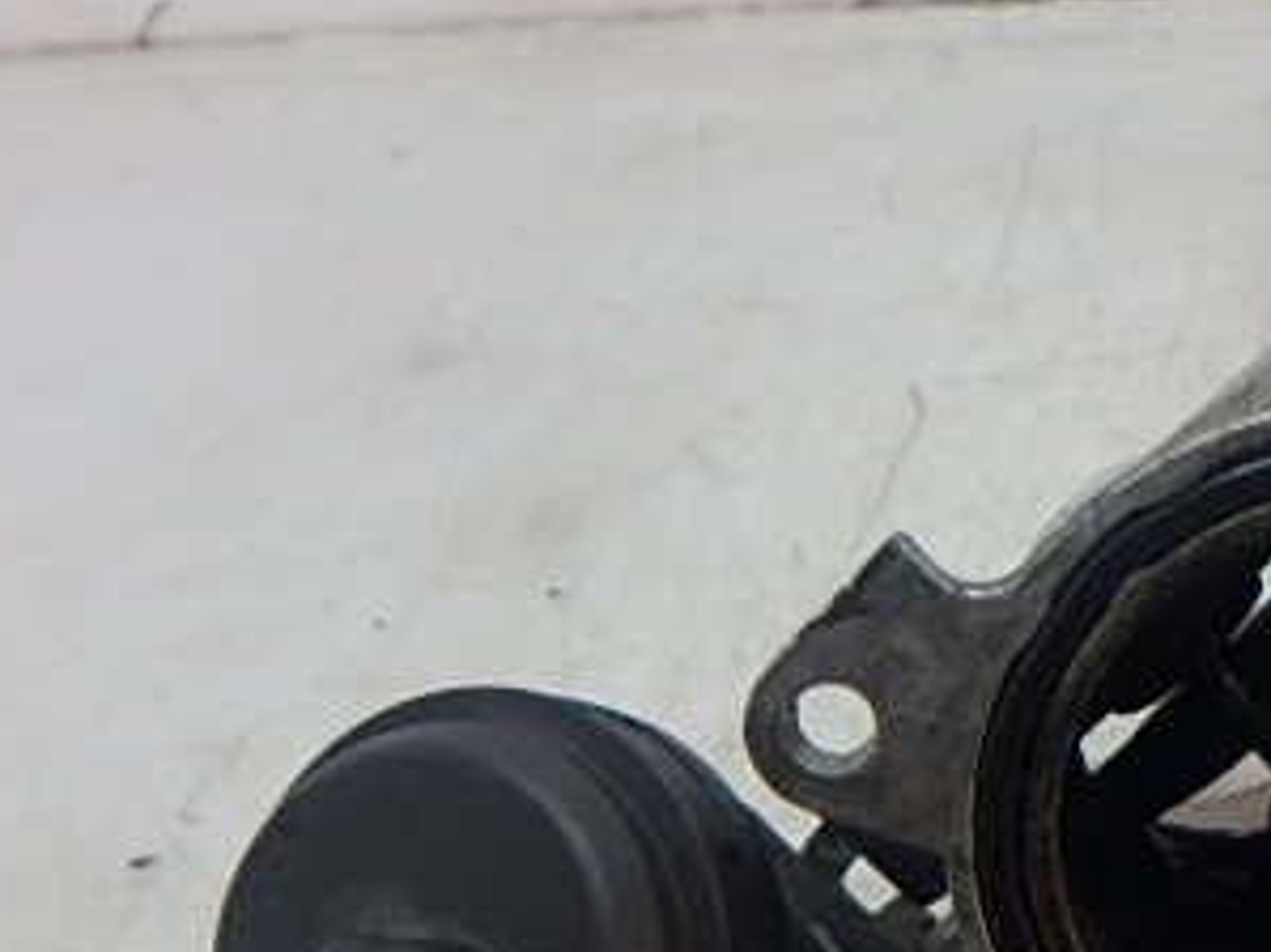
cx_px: 1173
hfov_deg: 38.8
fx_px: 1652
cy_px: 939
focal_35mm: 45
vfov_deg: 30.1
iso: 200
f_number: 3.5
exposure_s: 1/30
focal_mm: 3.7
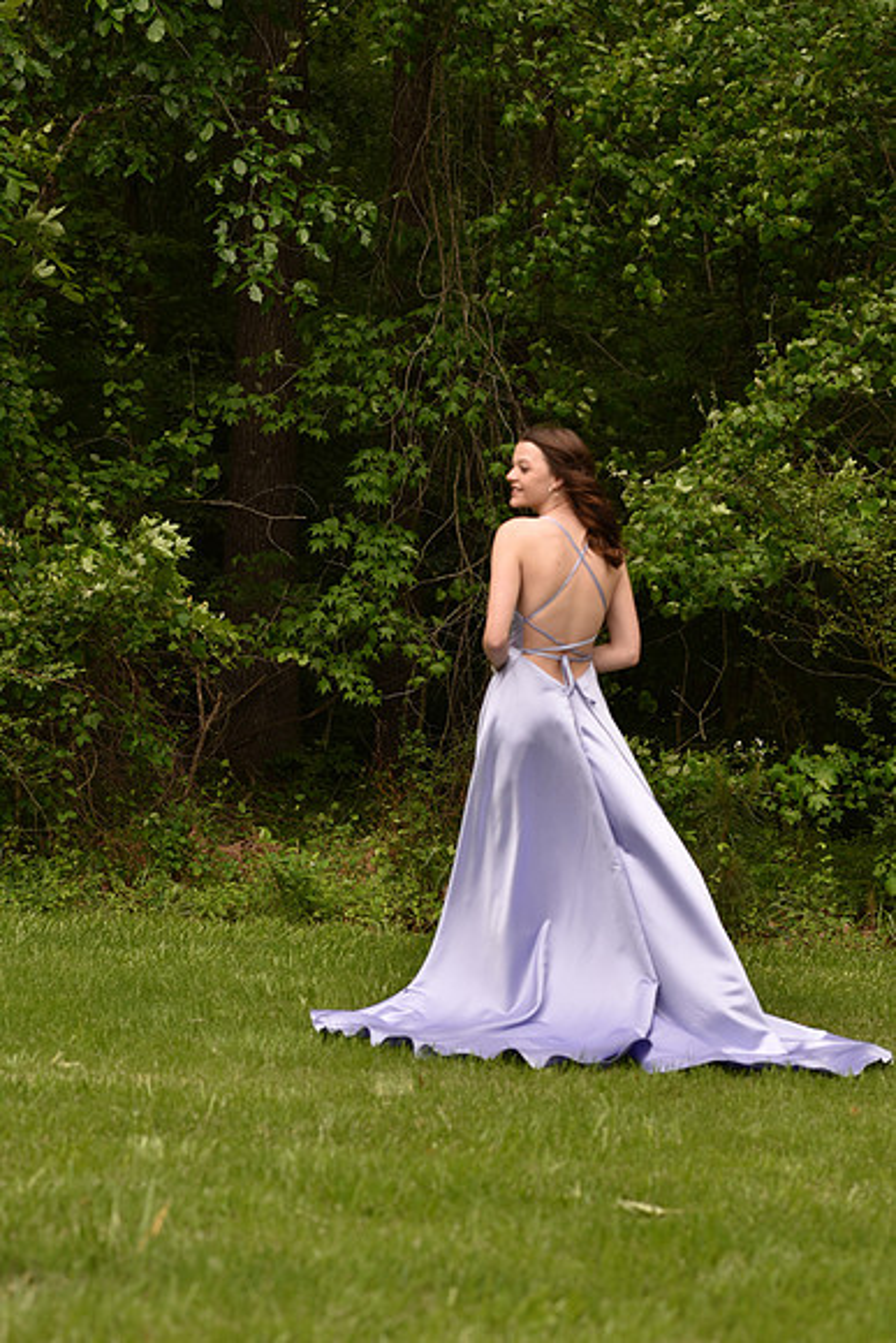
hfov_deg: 16.1
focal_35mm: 85
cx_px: 448
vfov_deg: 23.9
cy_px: 672
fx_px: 3171
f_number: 6.3
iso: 200
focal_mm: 85
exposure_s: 1/320
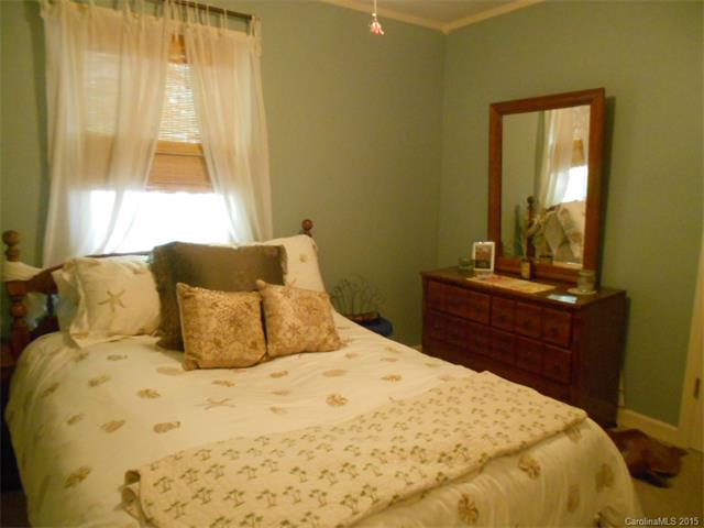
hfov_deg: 67.3
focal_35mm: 26
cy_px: 264
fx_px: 529
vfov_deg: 53.1
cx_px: 352
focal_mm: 4.6
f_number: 3.2
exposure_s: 1/8
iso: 640
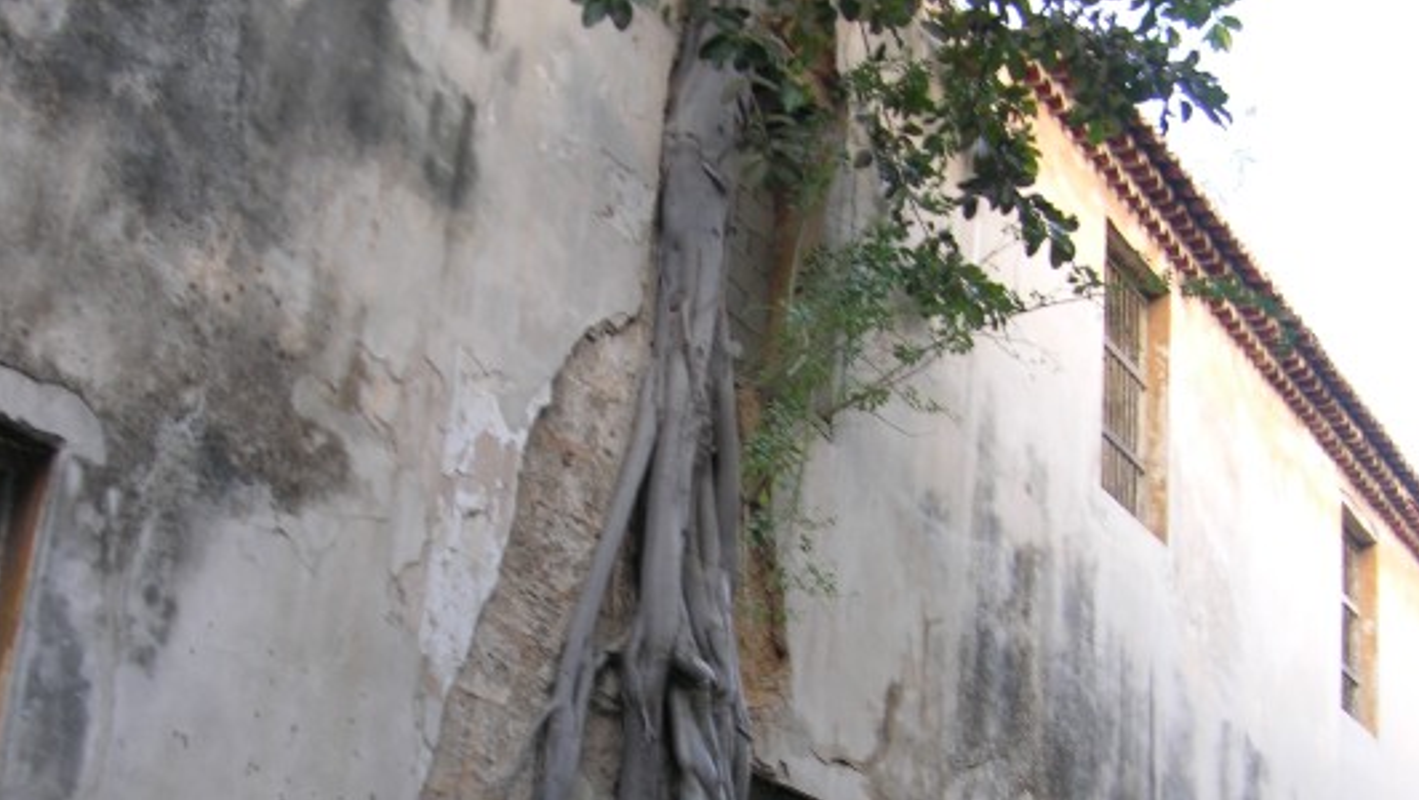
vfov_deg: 21.5
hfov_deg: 37.8
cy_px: 675
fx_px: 2071
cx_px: 675
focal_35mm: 55
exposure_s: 1/10.9
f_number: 2.8
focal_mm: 8.9
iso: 50
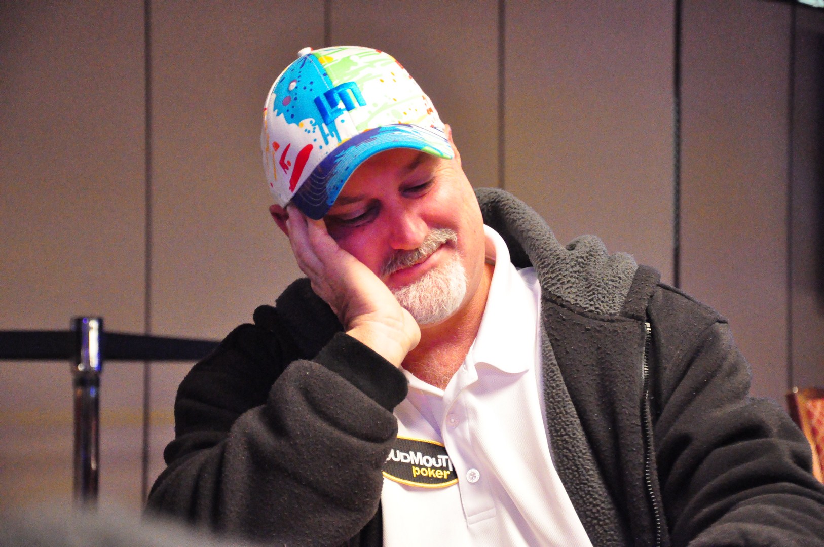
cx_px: 412
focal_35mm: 112
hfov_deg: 18.2
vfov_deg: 12.1
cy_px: 274
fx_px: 2572
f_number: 5.3
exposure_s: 1/30
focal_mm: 75
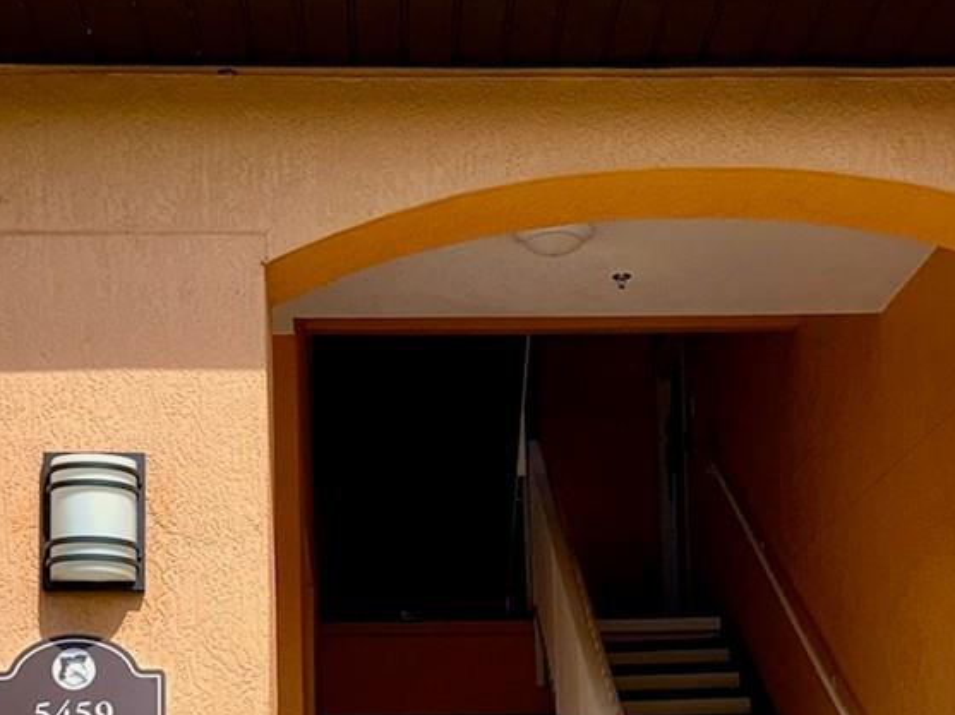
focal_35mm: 69
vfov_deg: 20.7
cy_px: 693
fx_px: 1902
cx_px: 478
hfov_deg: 28.2
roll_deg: +0.9
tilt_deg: +7.4
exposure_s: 1/5263
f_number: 1.78
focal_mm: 6.86
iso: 100
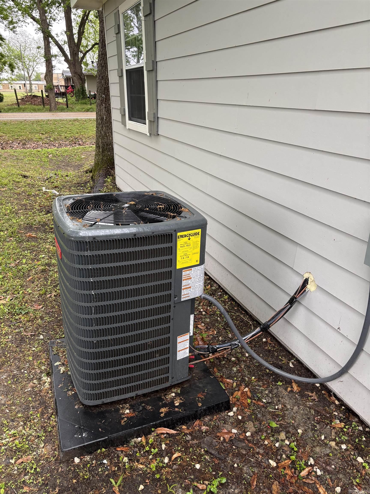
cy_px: 247
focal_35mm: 26
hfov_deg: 53.1
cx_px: 185
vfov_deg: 67.3
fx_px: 371
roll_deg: -0.2
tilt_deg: -23.5
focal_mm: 5.96
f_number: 1.6
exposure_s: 1/114
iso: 125
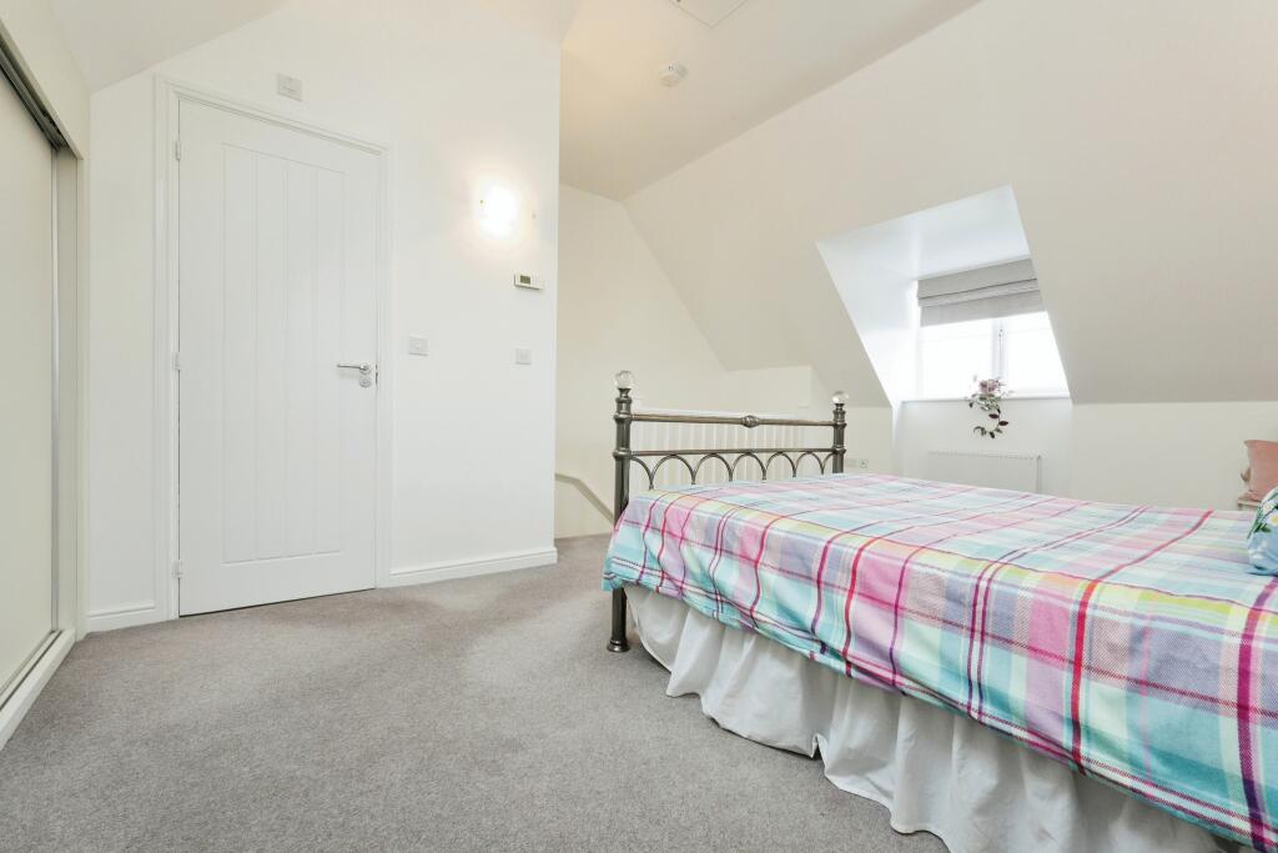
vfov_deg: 77.3
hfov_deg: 100.4
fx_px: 533
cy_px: 426
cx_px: 639
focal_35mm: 15
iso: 400
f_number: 9
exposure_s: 1/8
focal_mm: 10
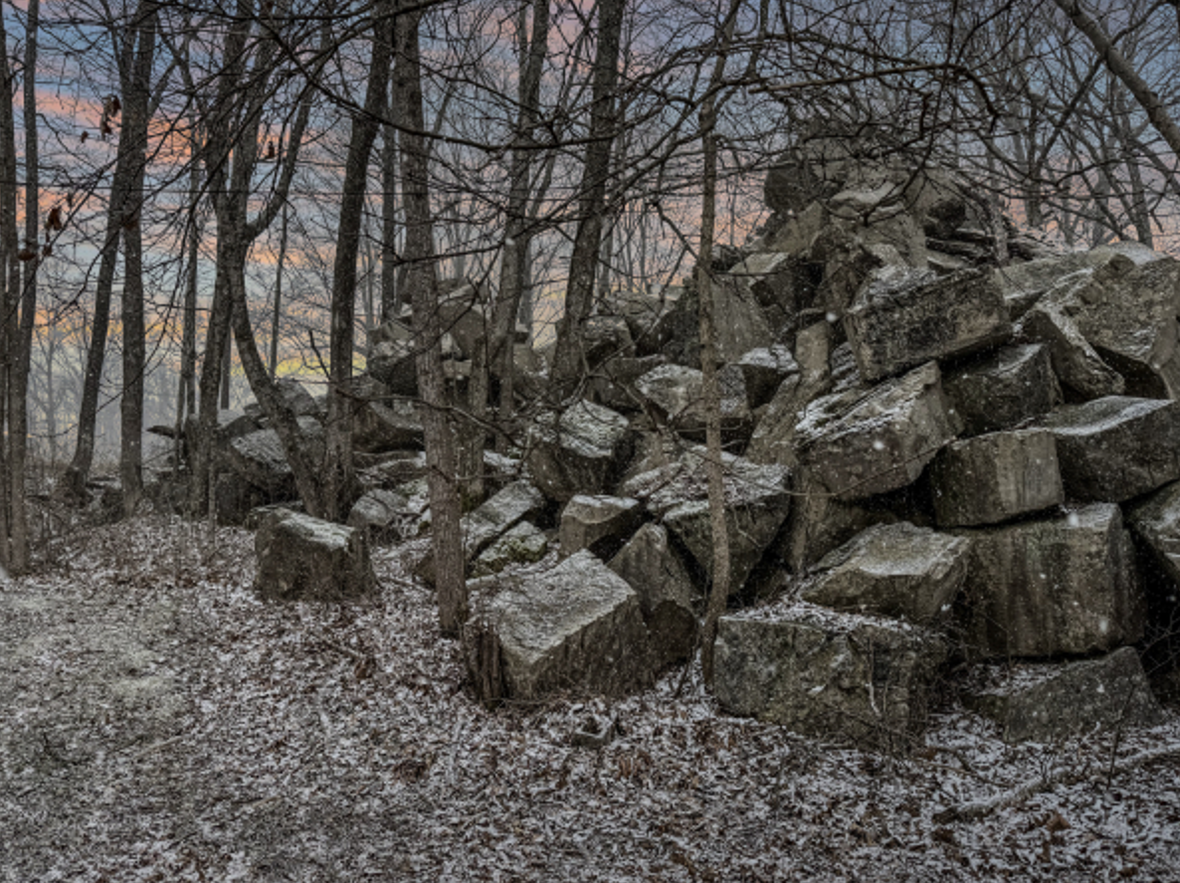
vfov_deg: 51.3
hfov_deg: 65.3
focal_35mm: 27
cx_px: 566
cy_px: 412
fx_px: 920
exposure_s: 1/368
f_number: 1.78
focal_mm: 6.76
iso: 80
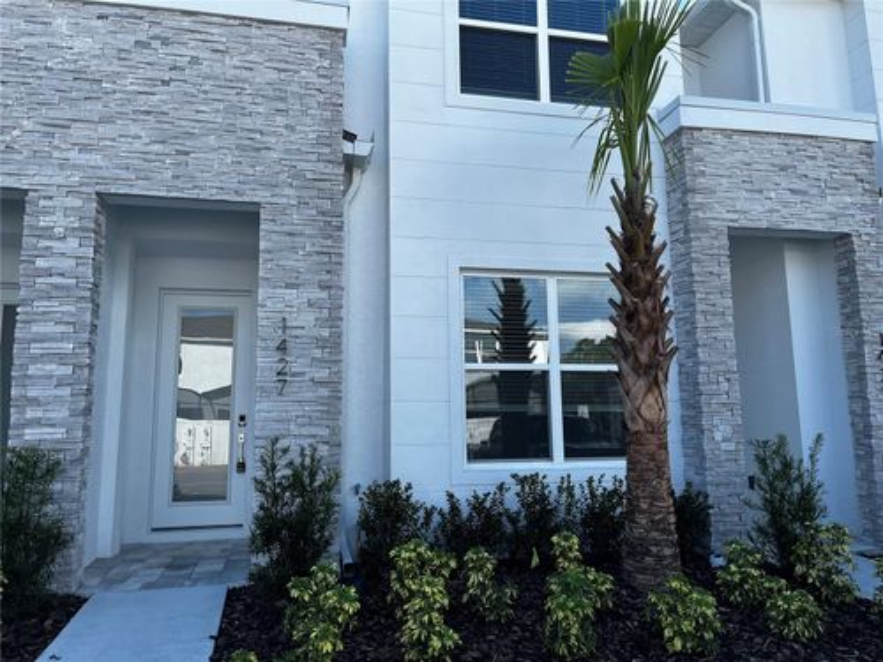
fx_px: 663
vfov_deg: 53.1
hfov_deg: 67.3
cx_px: 442
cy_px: 331
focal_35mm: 26
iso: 50
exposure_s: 1/1422
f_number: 1.6
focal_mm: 5.1
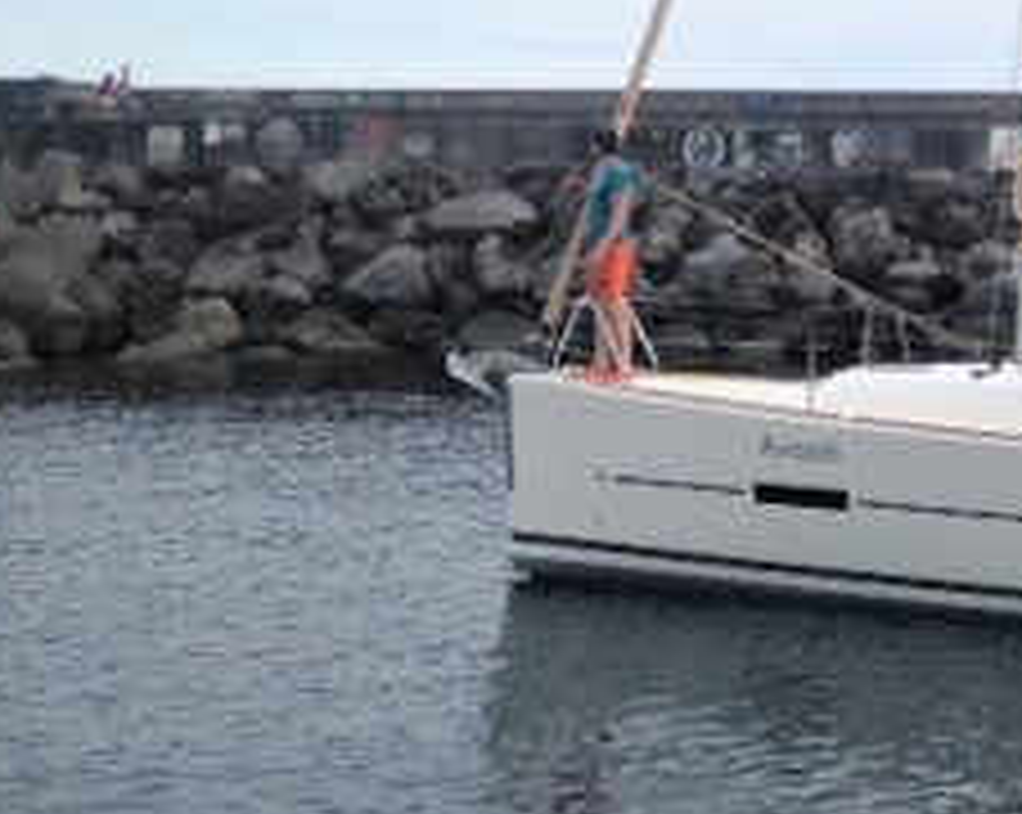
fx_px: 2749
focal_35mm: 91
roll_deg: -1.8
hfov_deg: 20.7
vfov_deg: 16.4
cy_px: -49
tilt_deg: +4.9
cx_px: 909
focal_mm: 4.12
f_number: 2.4
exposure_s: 1/1391
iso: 50
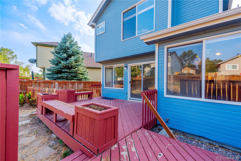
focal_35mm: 16
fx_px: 107
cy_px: 80
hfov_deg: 96.7
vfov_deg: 73.7
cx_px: 120
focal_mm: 16
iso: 64
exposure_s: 1/1600
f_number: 8
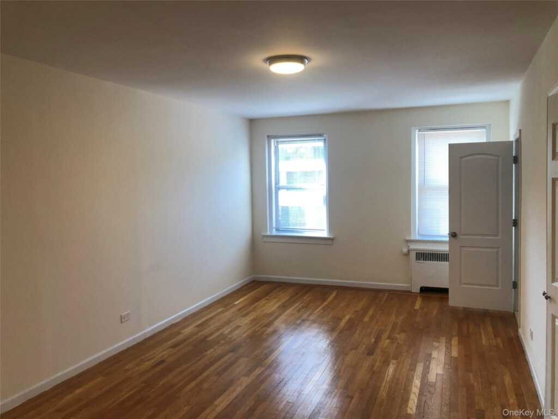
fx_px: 451
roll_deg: +0.8
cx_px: 279
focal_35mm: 28
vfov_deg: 49.7
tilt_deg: -2.1
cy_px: 210
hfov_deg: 63.4
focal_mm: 4
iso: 25
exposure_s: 1/40
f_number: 1.8
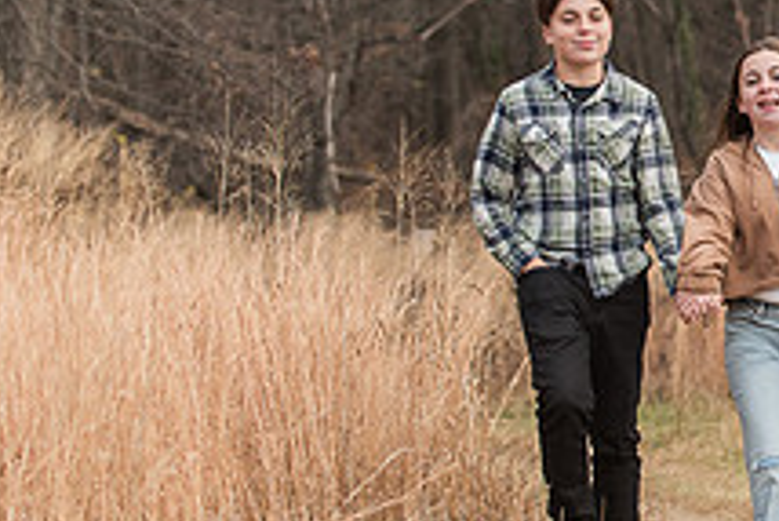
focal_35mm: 232
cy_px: 125
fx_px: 5023
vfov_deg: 5.9
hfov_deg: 8.8
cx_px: 967
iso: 1000
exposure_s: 1/640
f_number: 3.5
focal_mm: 82
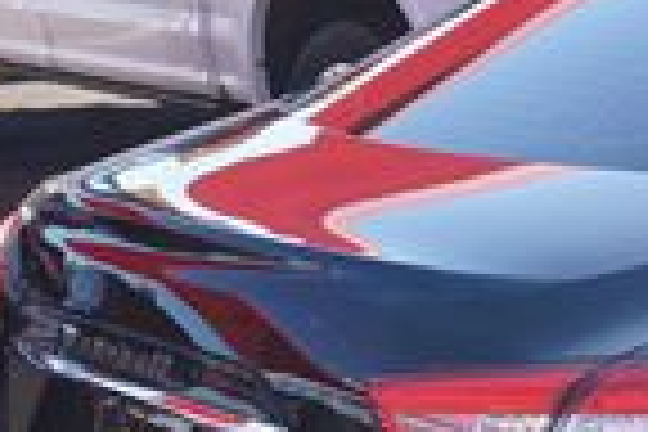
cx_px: 1174
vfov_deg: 9.7
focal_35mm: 140
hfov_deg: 13.2
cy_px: 508
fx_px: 2524
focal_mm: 21
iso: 100
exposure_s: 1/100
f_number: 7.1
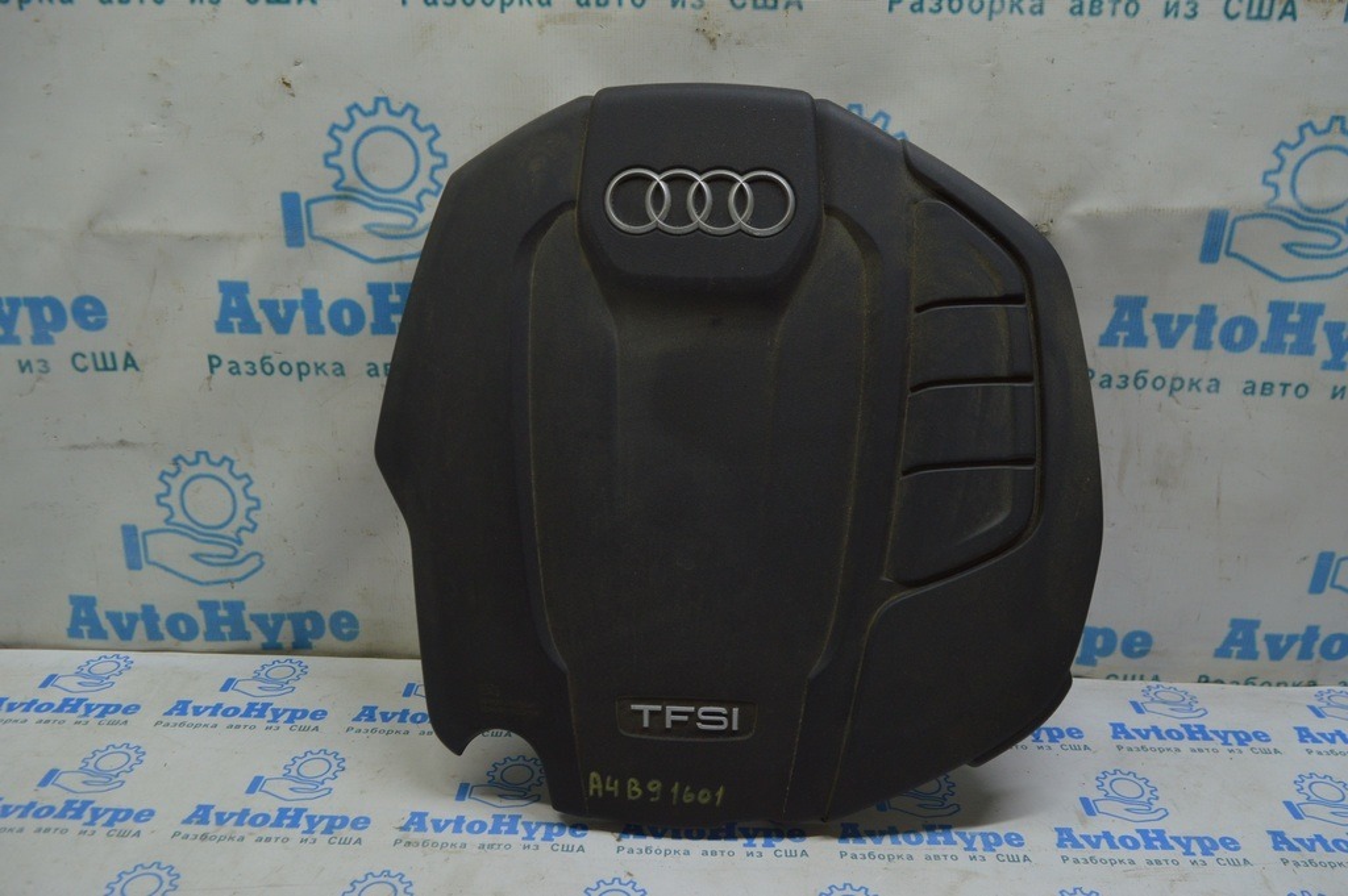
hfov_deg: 62.0
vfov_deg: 43.5
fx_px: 1122
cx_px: 674
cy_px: 448
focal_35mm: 30
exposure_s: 1/40
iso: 400
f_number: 5.6
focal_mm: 20
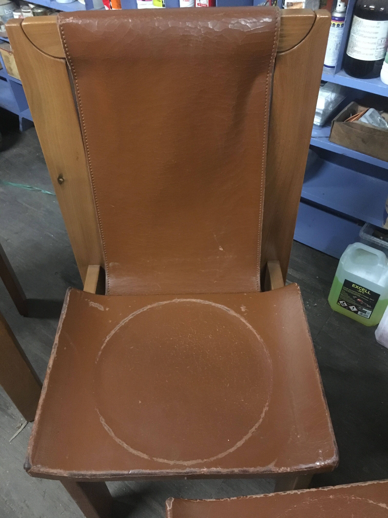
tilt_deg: -45.7
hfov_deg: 48.2
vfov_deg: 61.7
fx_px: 433
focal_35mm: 29
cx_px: 194
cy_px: 259
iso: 640
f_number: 2.2
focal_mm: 4.15
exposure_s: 1/17
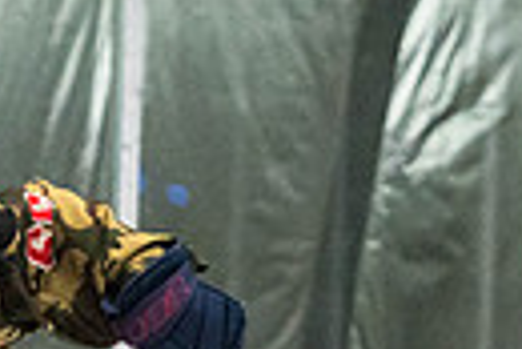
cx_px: -438
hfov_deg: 2.5
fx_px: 11685
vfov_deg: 1.7
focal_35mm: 805
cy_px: 894
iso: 1800
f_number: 2.8
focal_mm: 120
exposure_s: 1/640
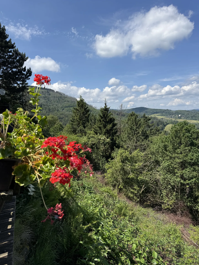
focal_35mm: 24
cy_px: 132
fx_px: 184
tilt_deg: -4.8
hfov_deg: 56.8
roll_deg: +1.8
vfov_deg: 71.6
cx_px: 100
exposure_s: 1/4405
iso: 80
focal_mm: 6.76
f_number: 1.78
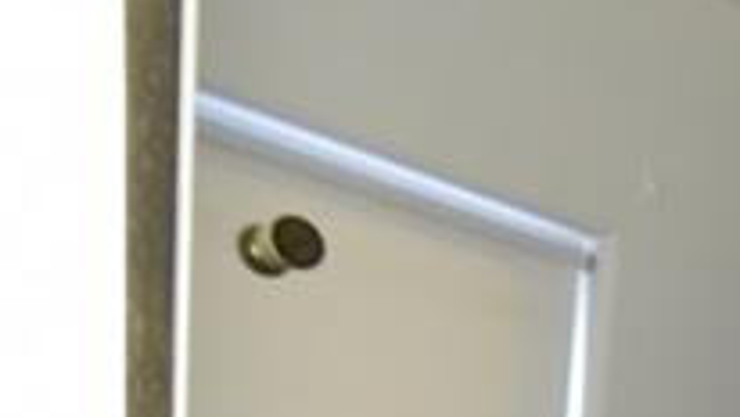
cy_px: 1037
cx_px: 1401
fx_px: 1433
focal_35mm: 73
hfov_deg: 19.6
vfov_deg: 12.5
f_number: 10
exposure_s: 1/15
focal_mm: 14
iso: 1000
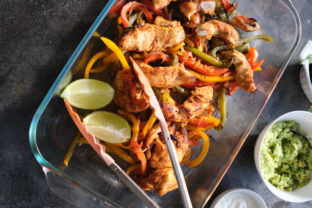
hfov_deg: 48.4
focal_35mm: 40
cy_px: 106
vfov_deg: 33.4
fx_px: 347
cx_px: 167
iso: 320
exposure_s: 1/220
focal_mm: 23
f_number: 2.8
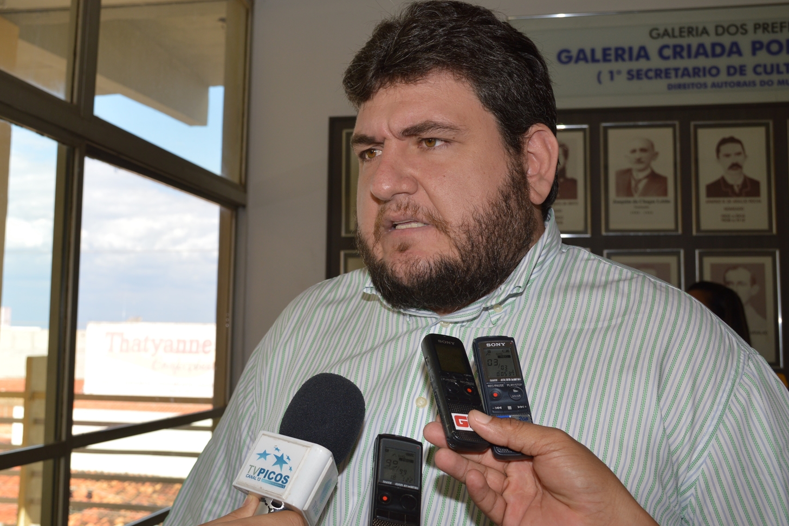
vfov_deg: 37.3
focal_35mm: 36
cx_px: 396
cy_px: 258
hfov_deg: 53.8
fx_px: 778
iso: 100
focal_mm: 23
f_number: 5.6
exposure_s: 1/125
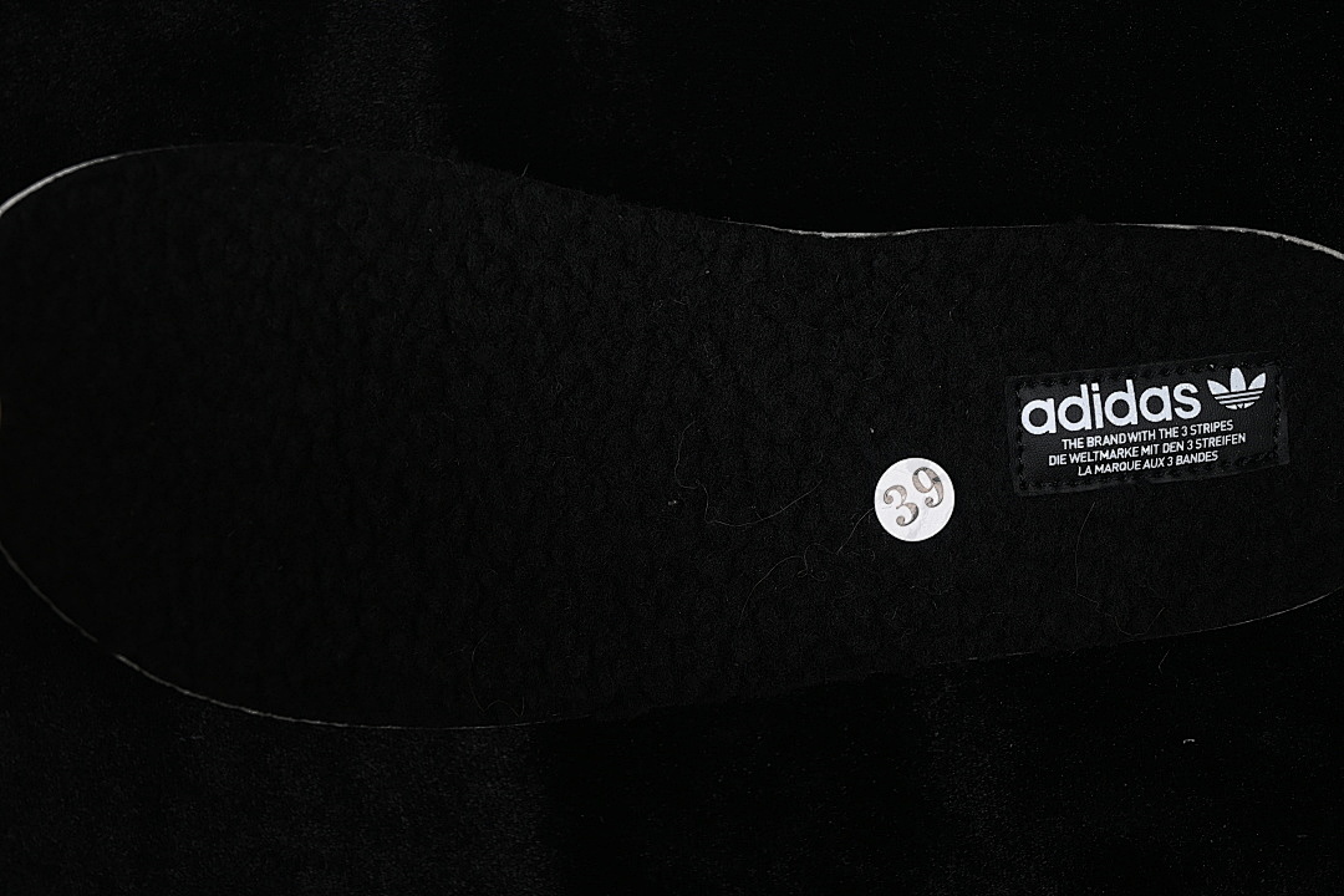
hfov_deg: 27.0
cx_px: 672
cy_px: 448
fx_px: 2800
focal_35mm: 75
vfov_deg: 18.2
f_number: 6.3
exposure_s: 1/50
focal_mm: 50
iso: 160
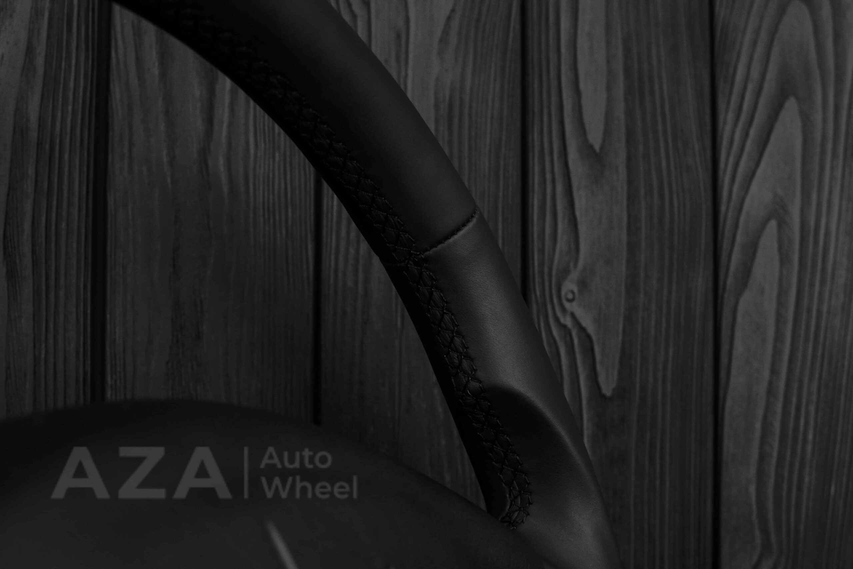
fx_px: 1244
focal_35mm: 52
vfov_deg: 25.8
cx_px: 426
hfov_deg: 37.8
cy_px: 284
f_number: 6.3
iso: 500
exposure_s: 1/125
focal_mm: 35
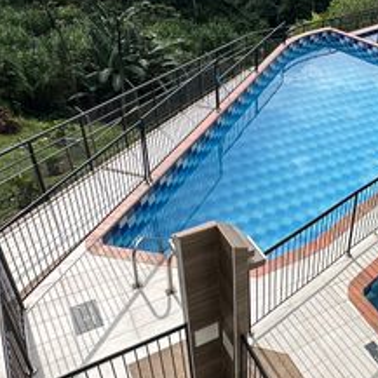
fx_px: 469
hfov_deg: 40.5
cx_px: 341
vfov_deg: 43.8
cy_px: 165
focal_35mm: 38
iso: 50
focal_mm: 2.22
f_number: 2.2
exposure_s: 1/1855
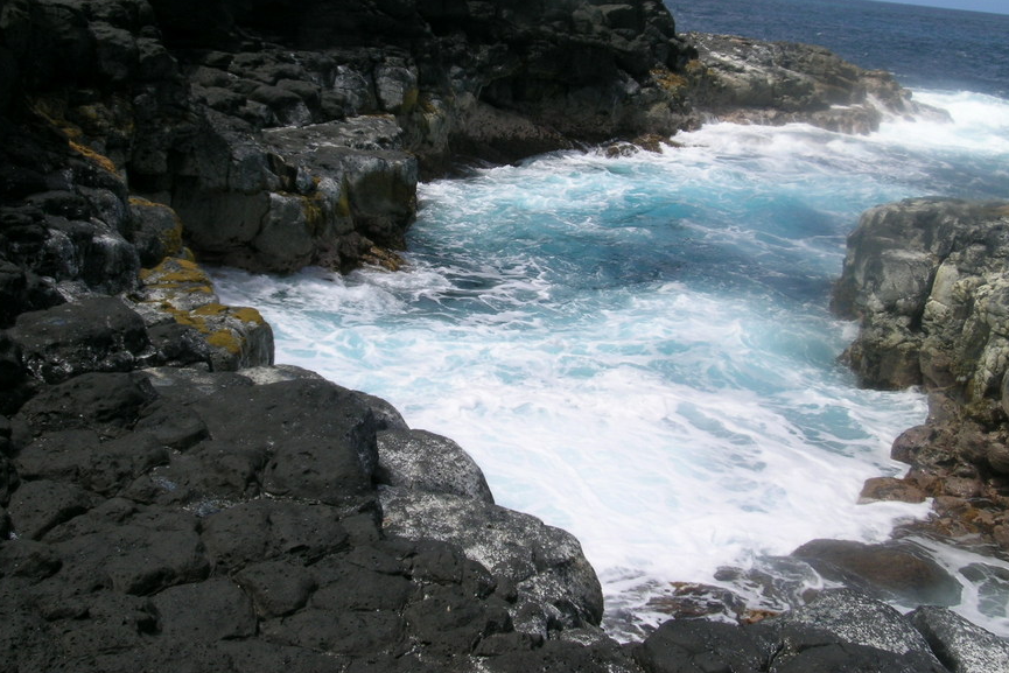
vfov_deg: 29.8
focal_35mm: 45
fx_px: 1261
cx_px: 526
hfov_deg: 43.6
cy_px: 264
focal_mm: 8
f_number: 7.8
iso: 50
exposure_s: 1/278
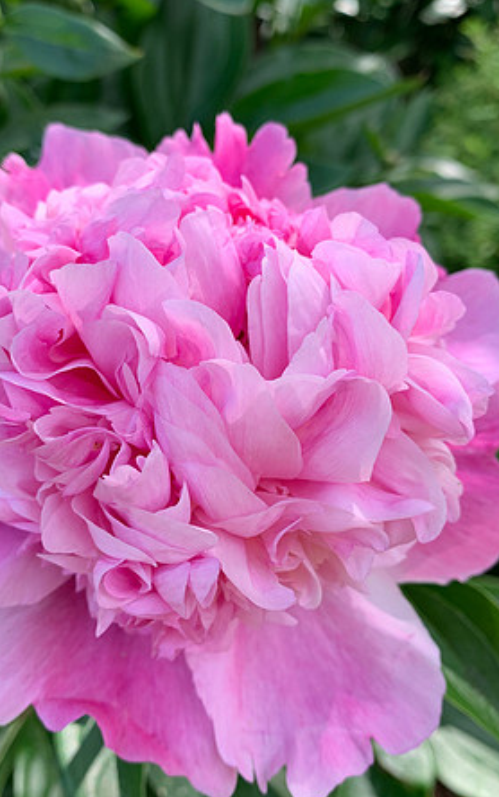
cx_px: 188
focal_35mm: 36
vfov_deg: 54.0
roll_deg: -0.4
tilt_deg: -37.1
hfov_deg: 35.2
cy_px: 390
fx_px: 782
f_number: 1.8
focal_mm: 4.25
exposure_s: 1/332
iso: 25
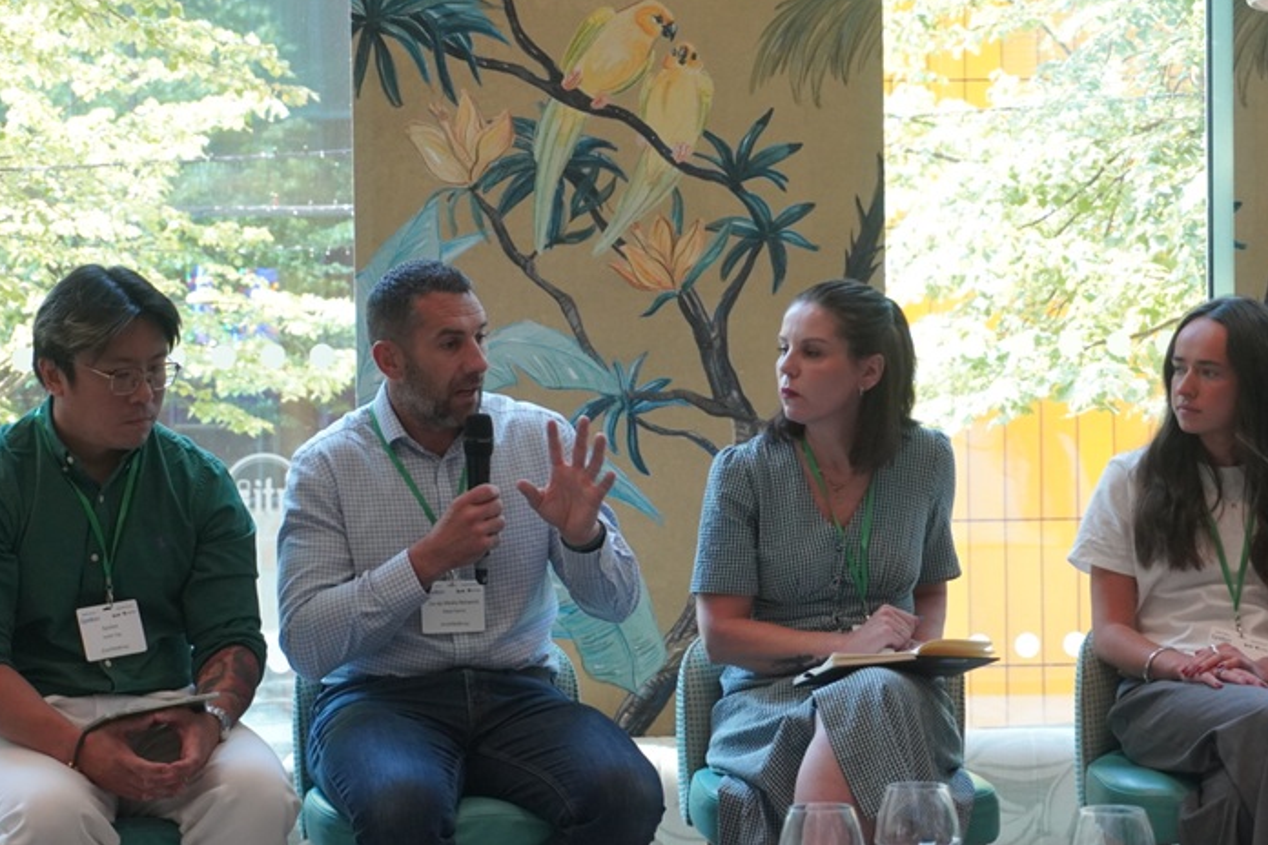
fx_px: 3099
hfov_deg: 23.1
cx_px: 643
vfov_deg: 15.5
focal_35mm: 88
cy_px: 469
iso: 2000
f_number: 5.6
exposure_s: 1/160
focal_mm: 50
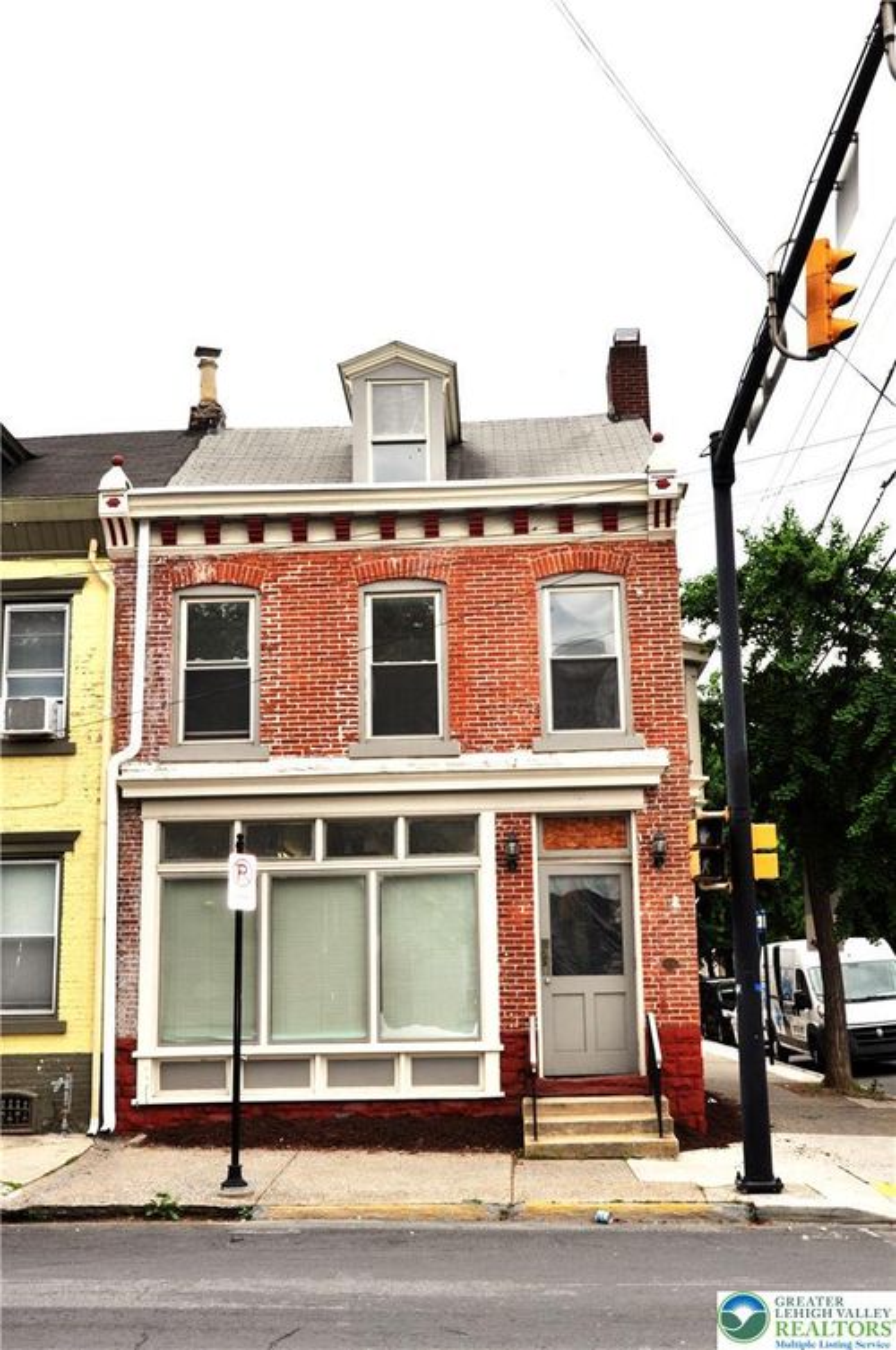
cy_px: 675
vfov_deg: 51.3
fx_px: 1404
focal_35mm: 38
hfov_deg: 35.4
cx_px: 448
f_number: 11
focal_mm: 25
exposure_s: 1/200
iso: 200
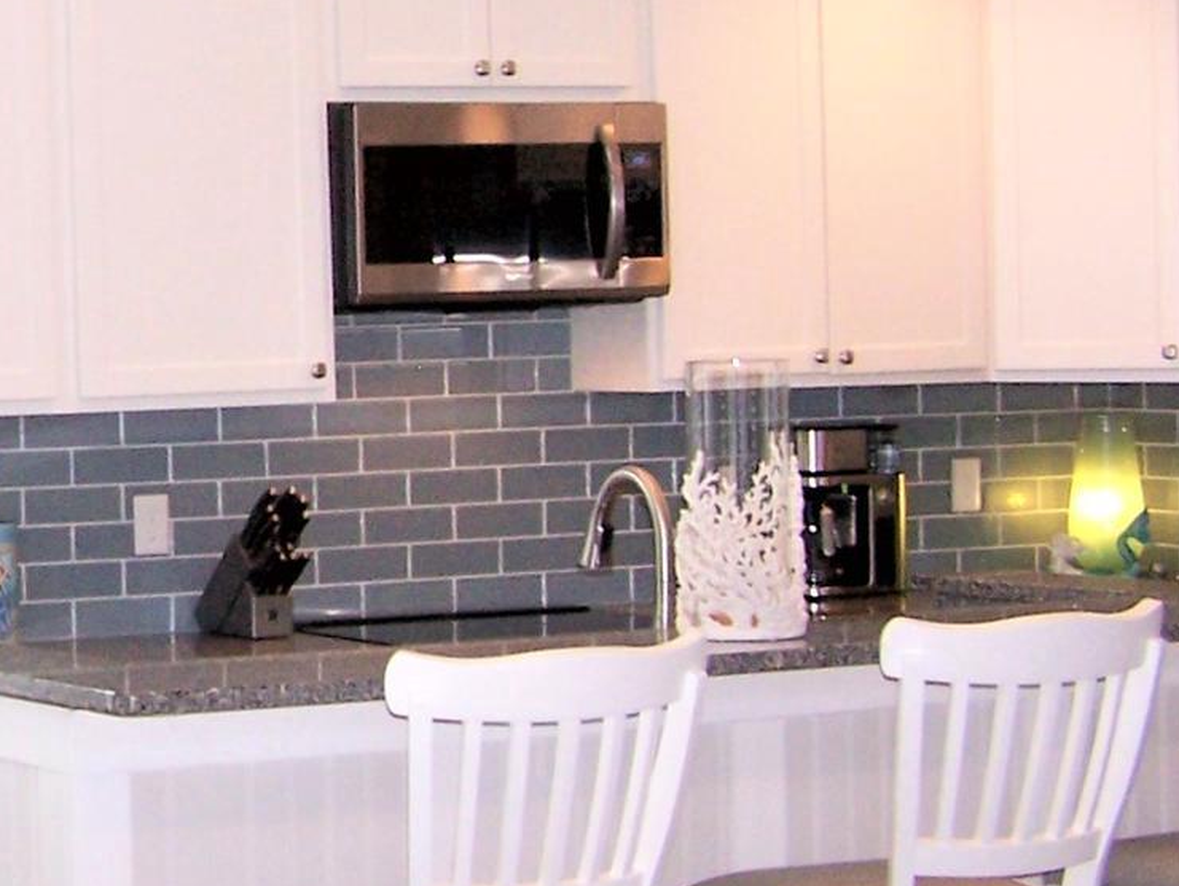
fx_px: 3579
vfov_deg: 14.0
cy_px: 190
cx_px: -218
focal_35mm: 105
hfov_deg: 17.8
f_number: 2.8
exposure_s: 1/60
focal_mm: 6.3
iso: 140
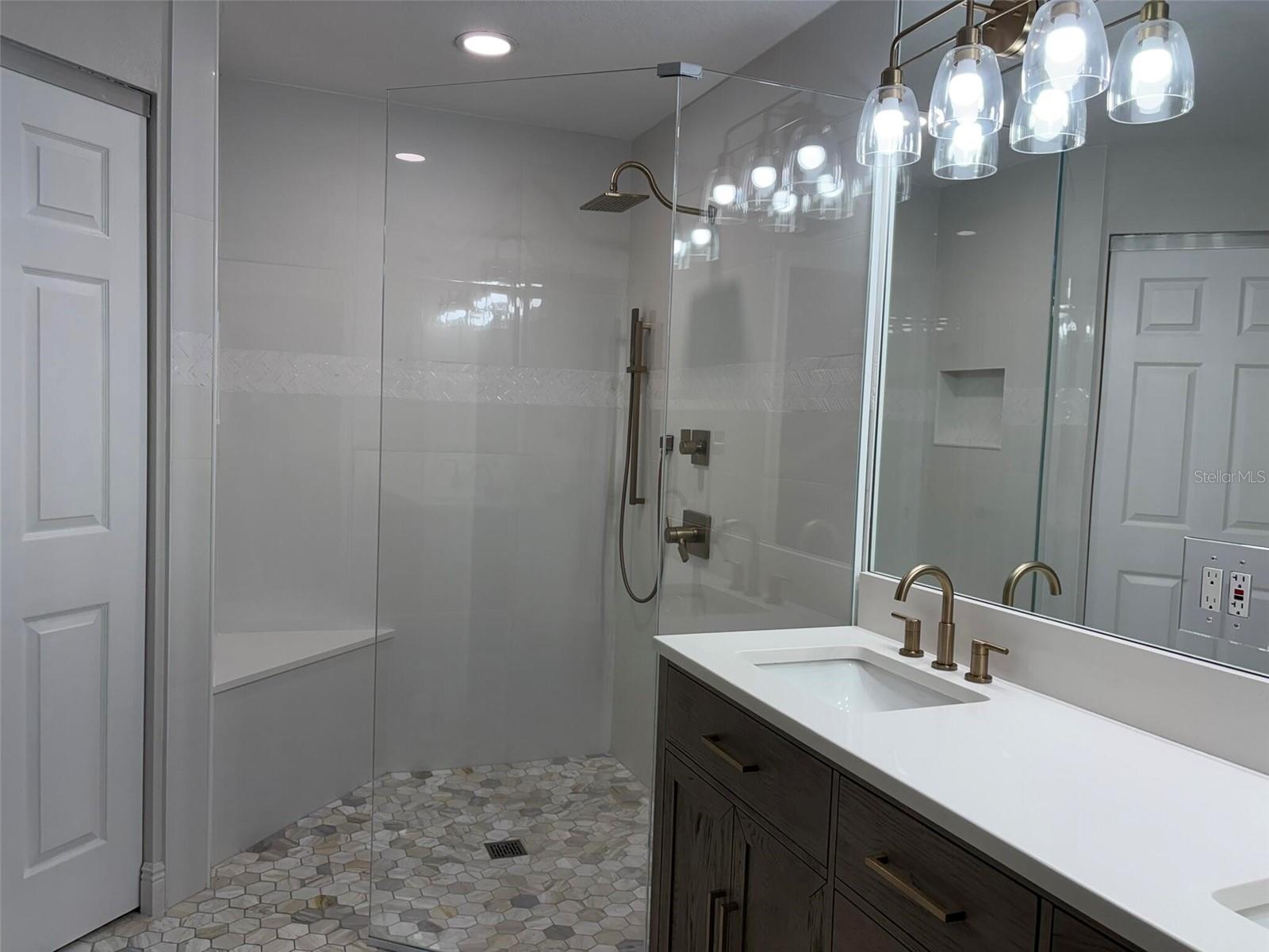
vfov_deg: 53.1
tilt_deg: -4.0
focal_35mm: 26
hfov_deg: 67.3
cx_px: 634
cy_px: 476
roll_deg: -2.9
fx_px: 953
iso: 50
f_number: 1.6
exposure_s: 1/180
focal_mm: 5.96
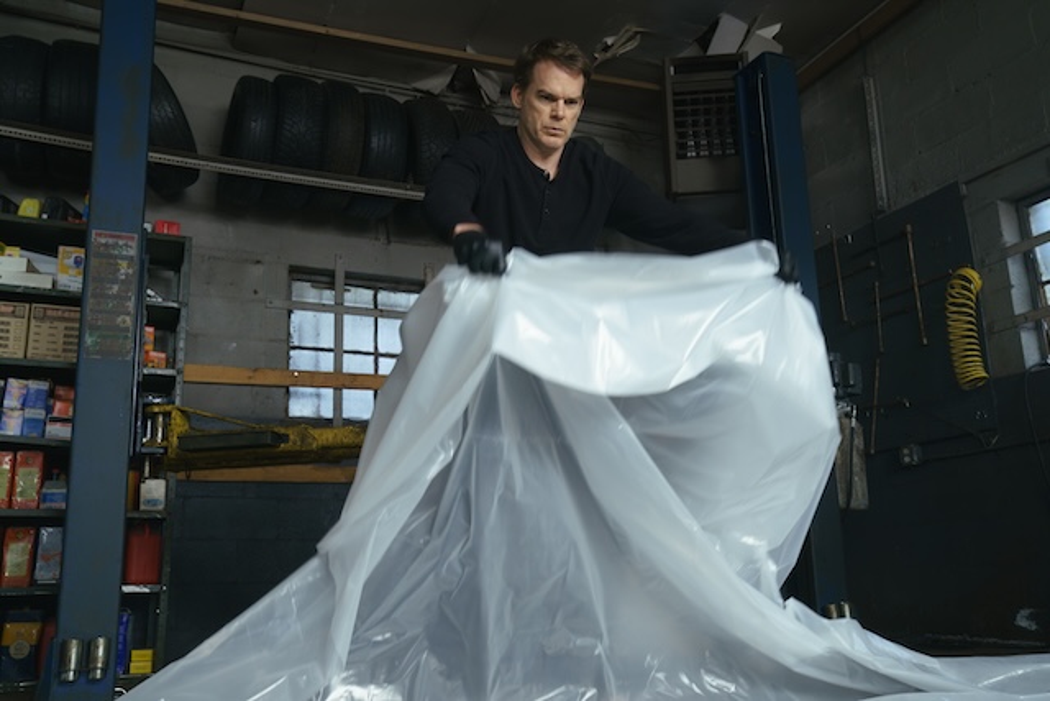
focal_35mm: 32
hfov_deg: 58.7
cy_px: 350
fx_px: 933
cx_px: 525
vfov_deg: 41.1
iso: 1600
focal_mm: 32
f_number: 5.6
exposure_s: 1/250
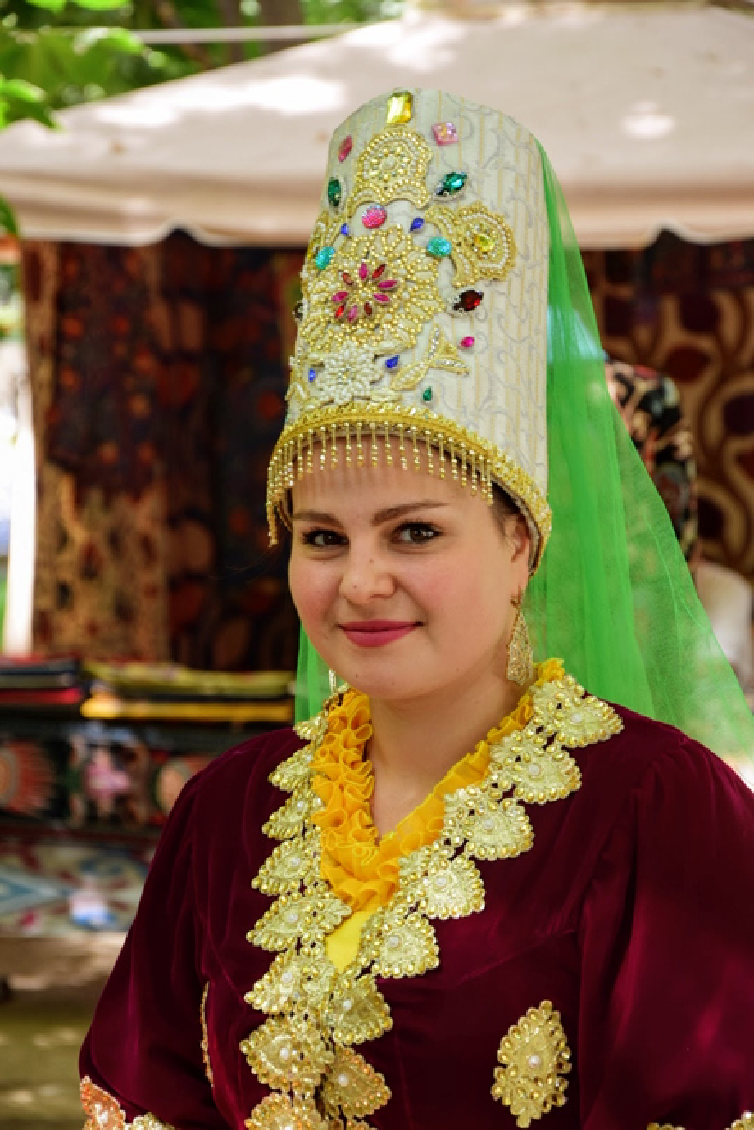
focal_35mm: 128
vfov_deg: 16.1
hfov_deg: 10.8
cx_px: 377
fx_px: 4005
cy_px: 565
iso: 200
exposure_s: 1/30
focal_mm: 85
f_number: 5.6
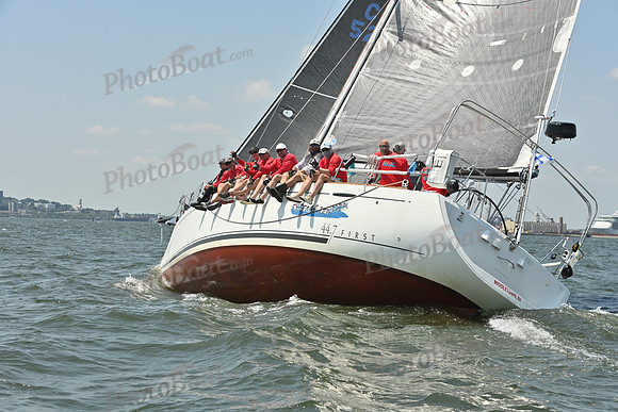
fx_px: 1202
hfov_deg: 28.8
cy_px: 206
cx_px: 309
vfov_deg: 19.5
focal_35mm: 70
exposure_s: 1/1250
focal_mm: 70
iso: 320
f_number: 9
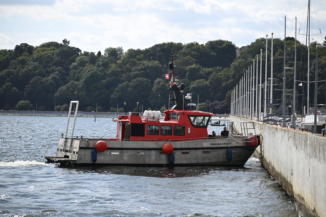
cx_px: 163
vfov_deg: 11.4
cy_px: 108
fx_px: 1087
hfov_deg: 17.1
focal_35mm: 120
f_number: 4
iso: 100
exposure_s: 1/1250
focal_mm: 120
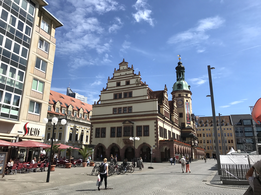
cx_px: 130
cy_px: 98
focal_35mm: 28
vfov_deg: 49.7
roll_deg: -0.9
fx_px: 211
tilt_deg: +17.5
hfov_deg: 63.4
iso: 20
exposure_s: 1/2660
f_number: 1.8
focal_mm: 3.99
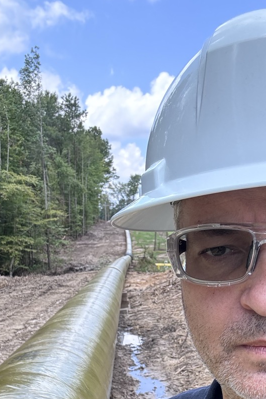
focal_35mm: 50
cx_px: 145
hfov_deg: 27.0
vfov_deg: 38.5
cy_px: 302
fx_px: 554
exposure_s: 1/185
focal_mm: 2.69
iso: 25
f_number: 1.9
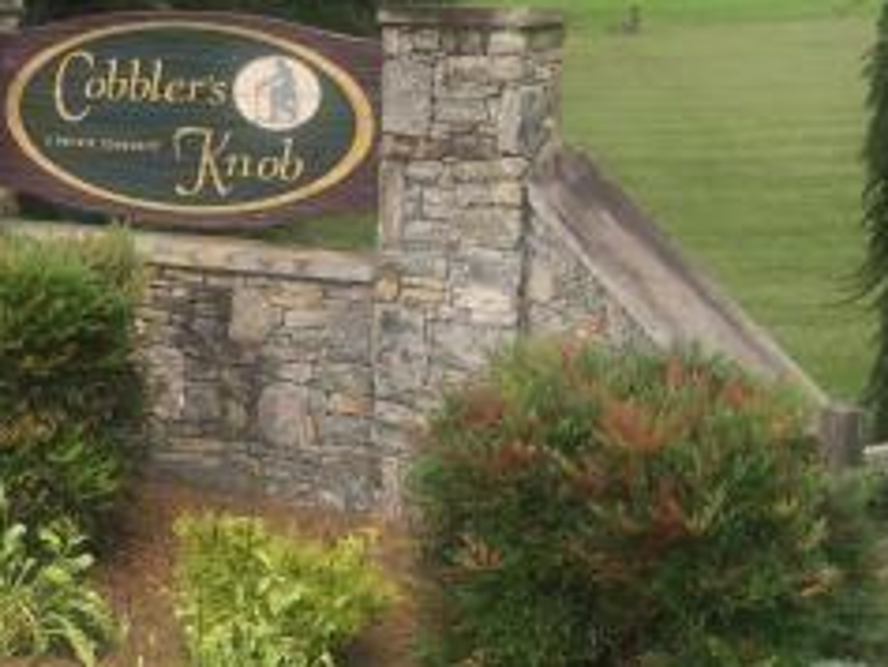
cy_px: 154
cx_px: 150
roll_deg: -1.2
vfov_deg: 20.6
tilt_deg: -4.8
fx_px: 1822
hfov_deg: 26.8
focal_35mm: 71
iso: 32
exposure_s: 1/314
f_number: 2.2
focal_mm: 4.15
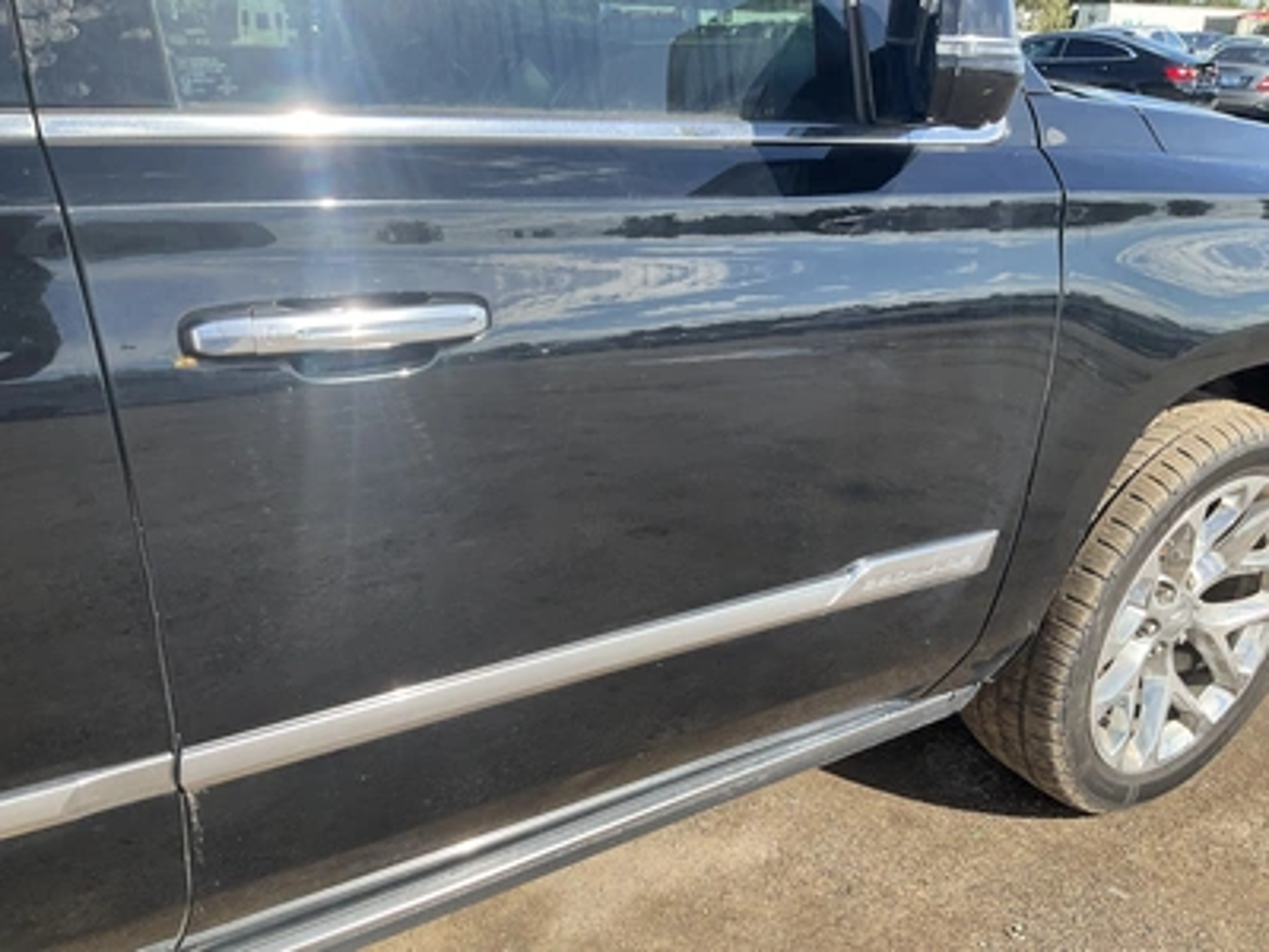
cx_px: 634
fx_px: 1063
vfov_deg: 48.2
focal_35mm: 29
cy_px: 476
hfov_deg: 61.7
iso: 25
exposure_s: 1/700
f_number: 1.8
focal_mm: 3
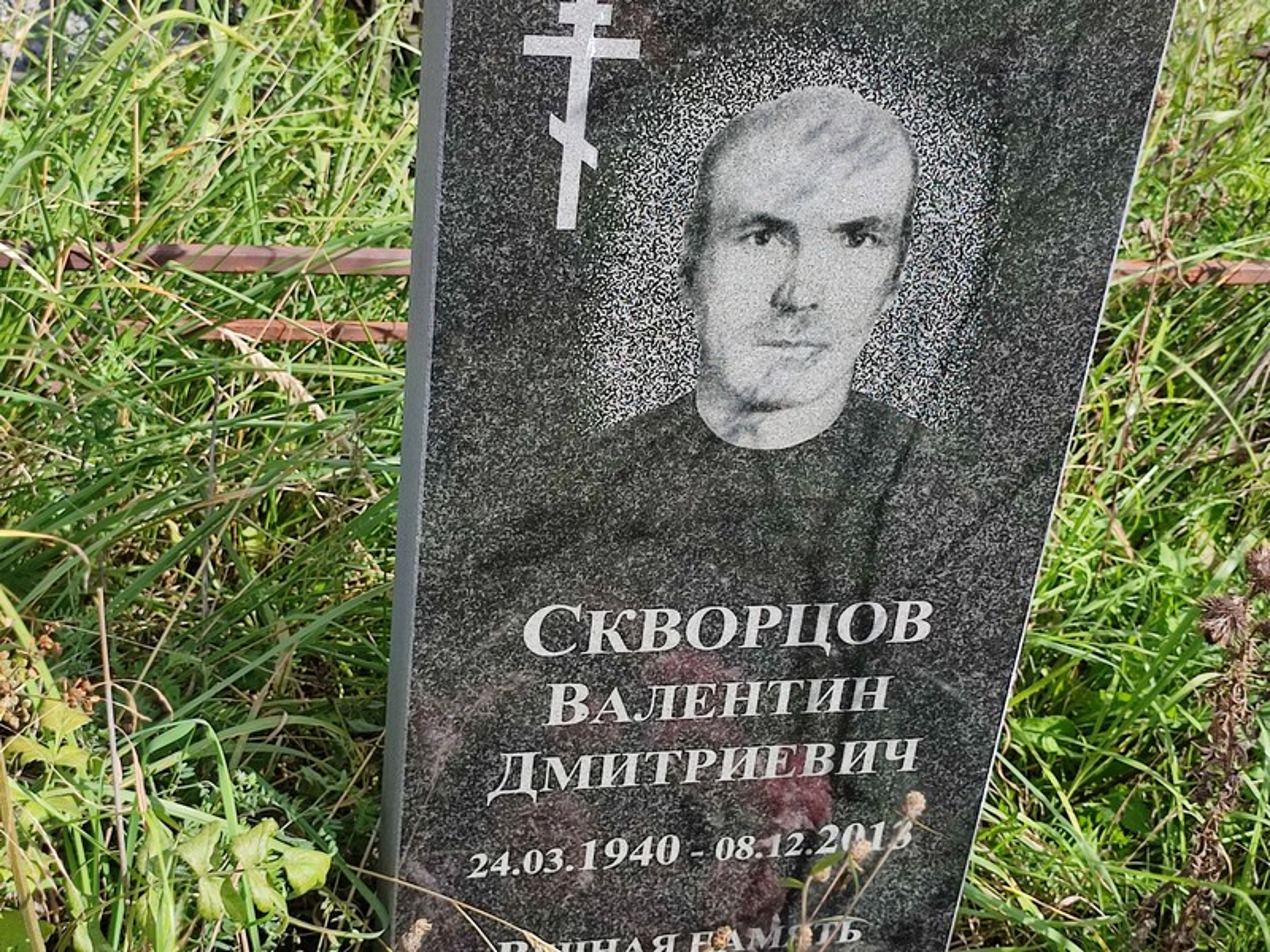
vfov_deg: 54.9
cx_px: 635
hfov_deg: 69.4
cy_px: 476
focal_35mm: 25
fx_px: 917
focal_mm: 6.04
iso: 50
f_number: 1.9
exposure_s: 1/463
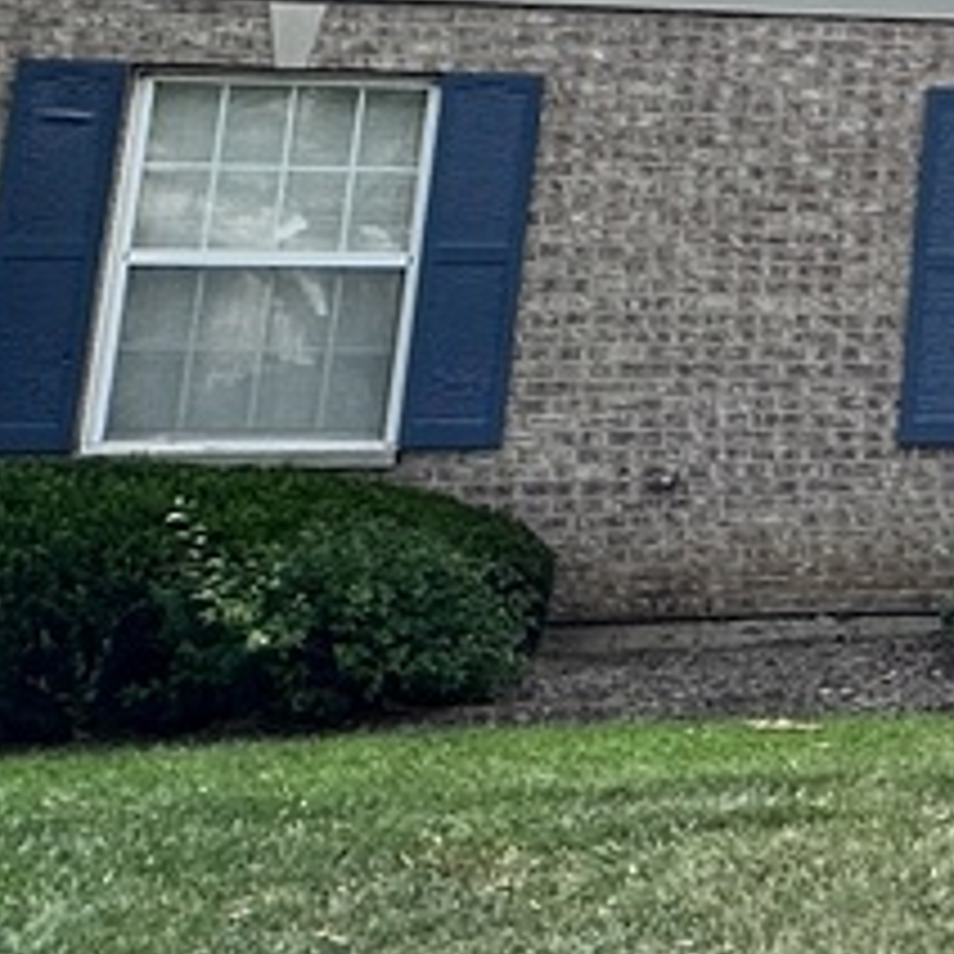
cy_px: -194
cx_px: 2048
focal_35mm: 84
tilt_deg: +11.3
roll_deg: +0.0
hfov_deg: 15.4
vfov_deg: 19.4
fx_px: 2619
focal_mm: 2.22
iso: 50
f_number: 2.2
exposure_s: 1/2451
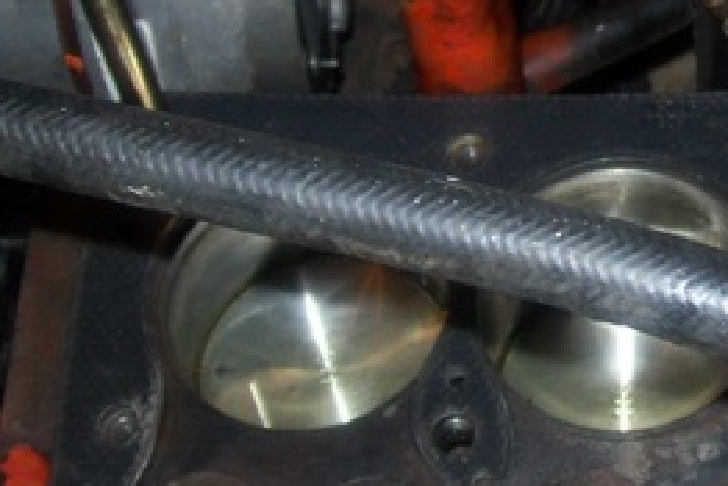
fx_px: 2023
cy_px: 104
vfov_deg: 13.6
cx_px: 759
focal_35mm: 100
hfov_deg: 19.7
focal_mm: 6
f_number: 2.7
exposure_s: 1/64
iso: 80
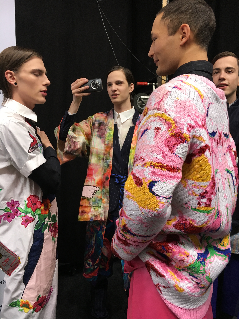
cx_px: 120
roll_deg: +1.3
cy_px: 160
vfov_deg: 61.7
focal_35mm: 29
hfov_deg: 48.2
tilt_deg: -4.5
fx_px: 267
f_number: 2.2
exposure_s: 1/33
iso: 64
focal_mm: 4.15
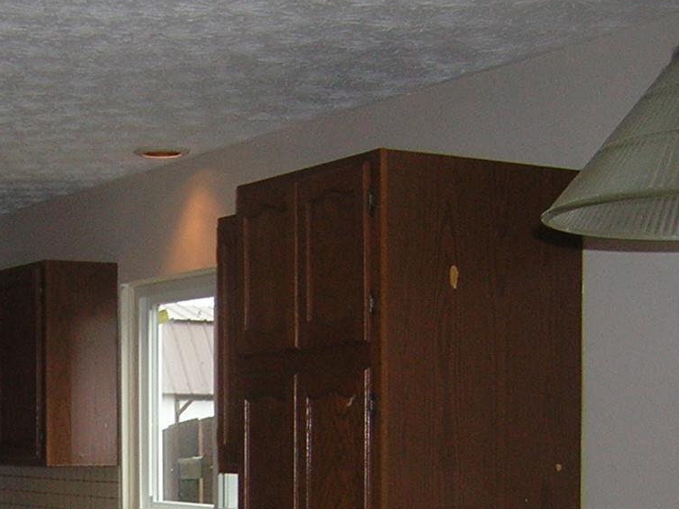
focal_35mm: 76
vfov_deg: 18.8
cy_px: 525
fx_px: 1490
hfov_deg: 25.2
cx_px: 138
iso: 69
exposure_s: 1/60.1
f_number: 2.6
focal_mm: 4.7
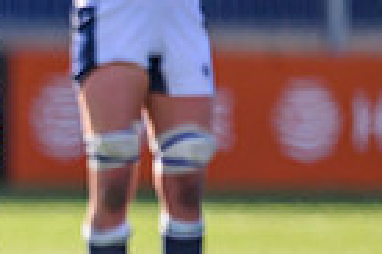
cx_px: -410
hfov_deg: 0.9
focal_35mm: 2353
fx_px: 24966
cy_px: 62
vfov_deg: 0.6
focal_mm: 560
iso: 500
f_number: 4
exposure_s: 1/2000
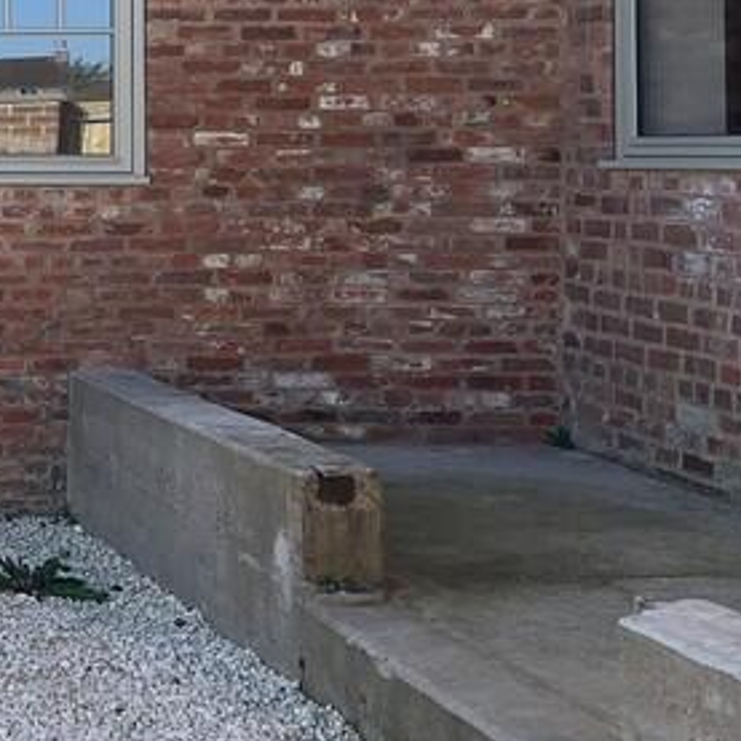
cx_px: -276
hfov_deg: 18.7
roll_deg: +0.1
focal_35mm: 85
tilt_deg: +1.4
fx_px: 2059
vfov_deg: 20.0
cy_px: 83
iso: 50
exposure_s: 1/1488
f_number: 1.5
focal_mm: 5.7
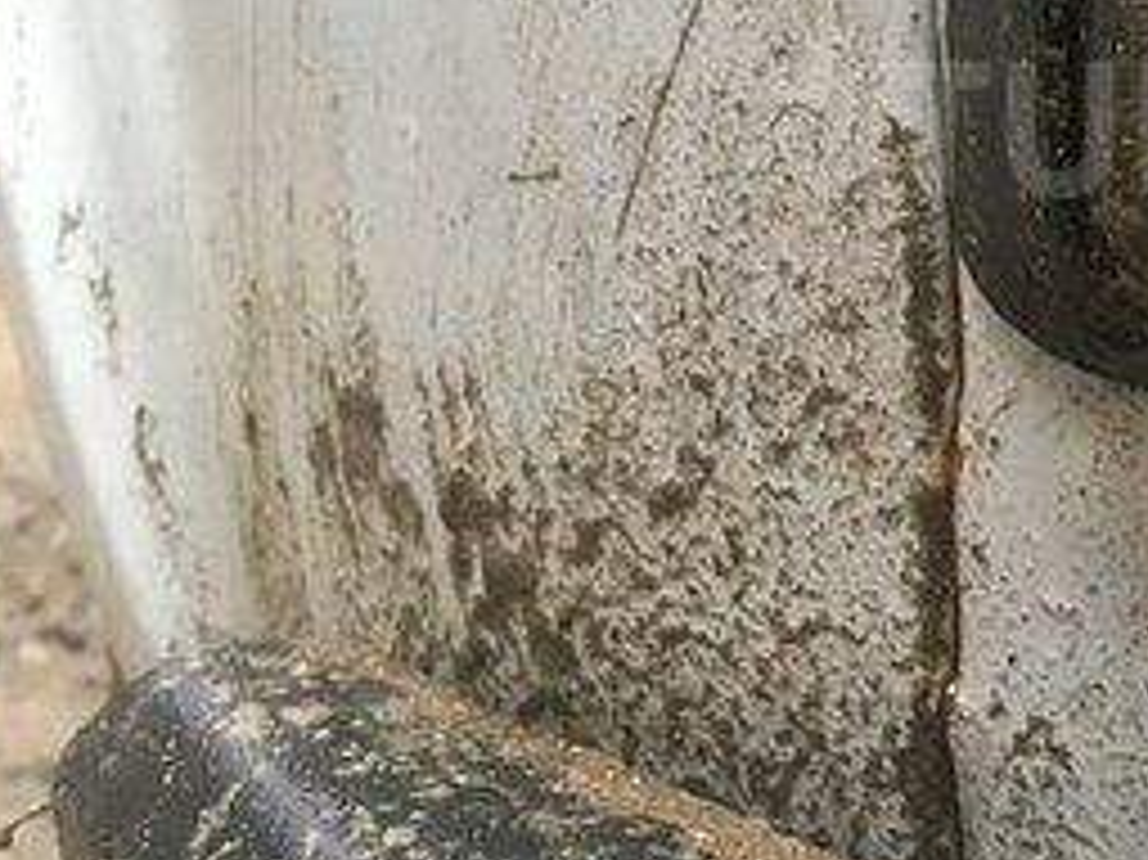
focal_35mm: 75
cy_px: 128
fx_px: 2486
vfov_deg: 19.4
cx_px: 1351
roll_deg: +1.3
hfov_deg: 23.9
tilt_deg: -8.7
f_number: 2.2
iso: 160
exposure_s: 1/33
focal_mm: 4.15
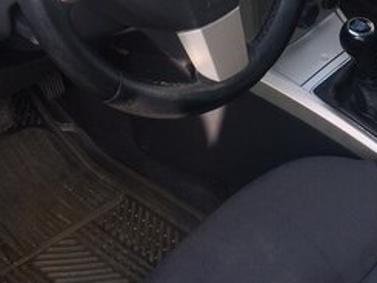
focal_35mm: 78
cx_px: 314
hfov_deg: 24.5
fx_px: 850
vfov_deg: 17.7
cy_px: -88
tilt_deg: -28.1
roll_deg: -4.6
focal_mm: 4.15
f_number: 2.2
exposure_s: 1/255
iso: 32
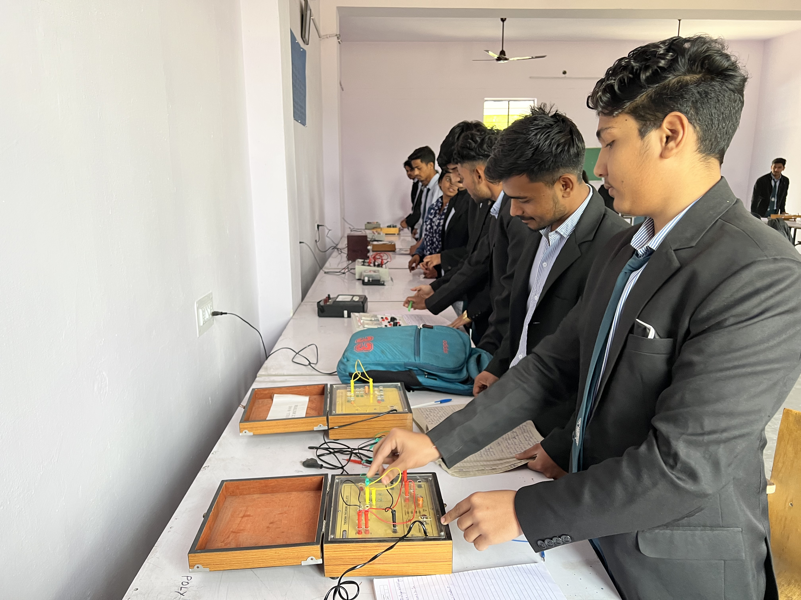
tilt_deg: -10.0
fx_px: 602
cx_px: 400
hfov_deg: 67.3
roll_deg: +0.0
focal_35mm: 26
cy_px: 300
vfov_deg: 53.1
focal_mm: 5.7
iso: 125
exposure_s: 1/80
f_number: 1.5
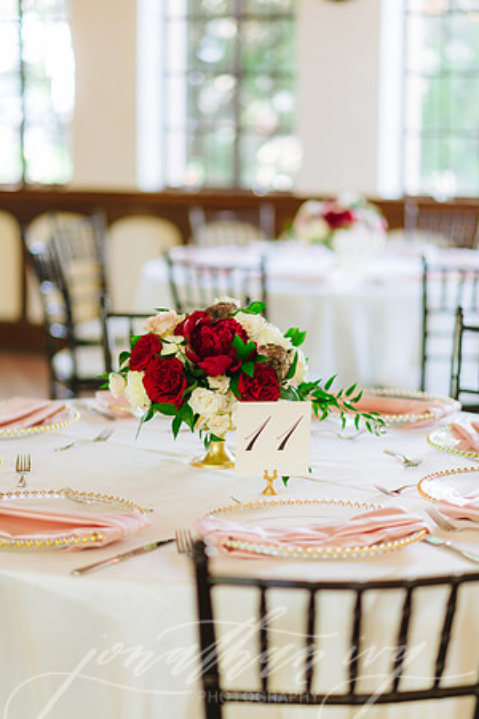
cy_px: 360
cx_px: 240
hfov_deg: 16.1
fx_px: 1696
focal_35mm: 85
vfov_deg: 23.9
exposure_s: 1/200
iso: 400
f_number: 2
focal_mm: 85
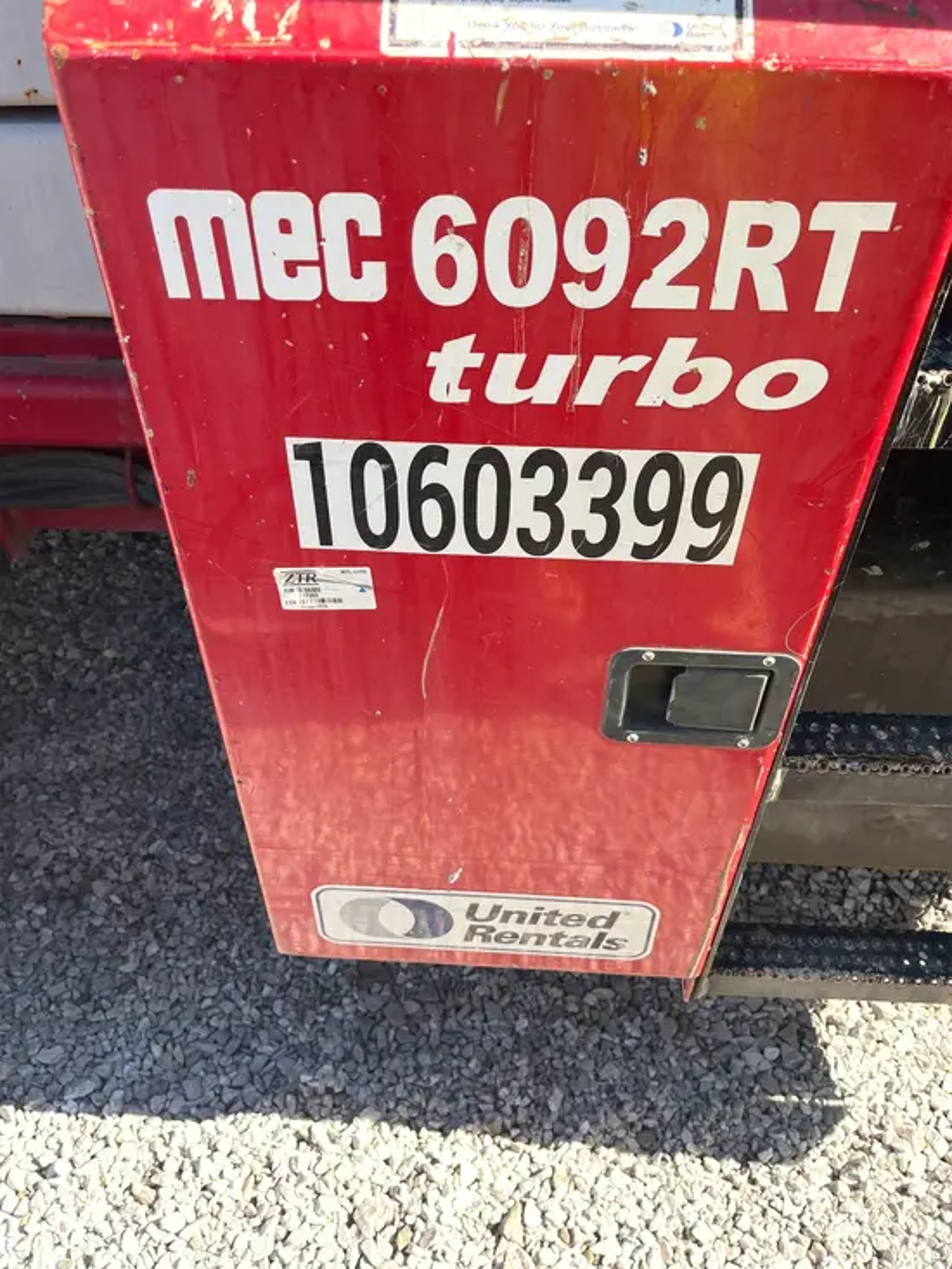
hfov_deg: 53.1
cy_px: 634
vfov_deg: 67.3
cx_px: 476
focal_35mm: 26
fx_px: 953
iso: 50
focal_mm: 5.1
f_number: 1.6
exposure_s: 1/473
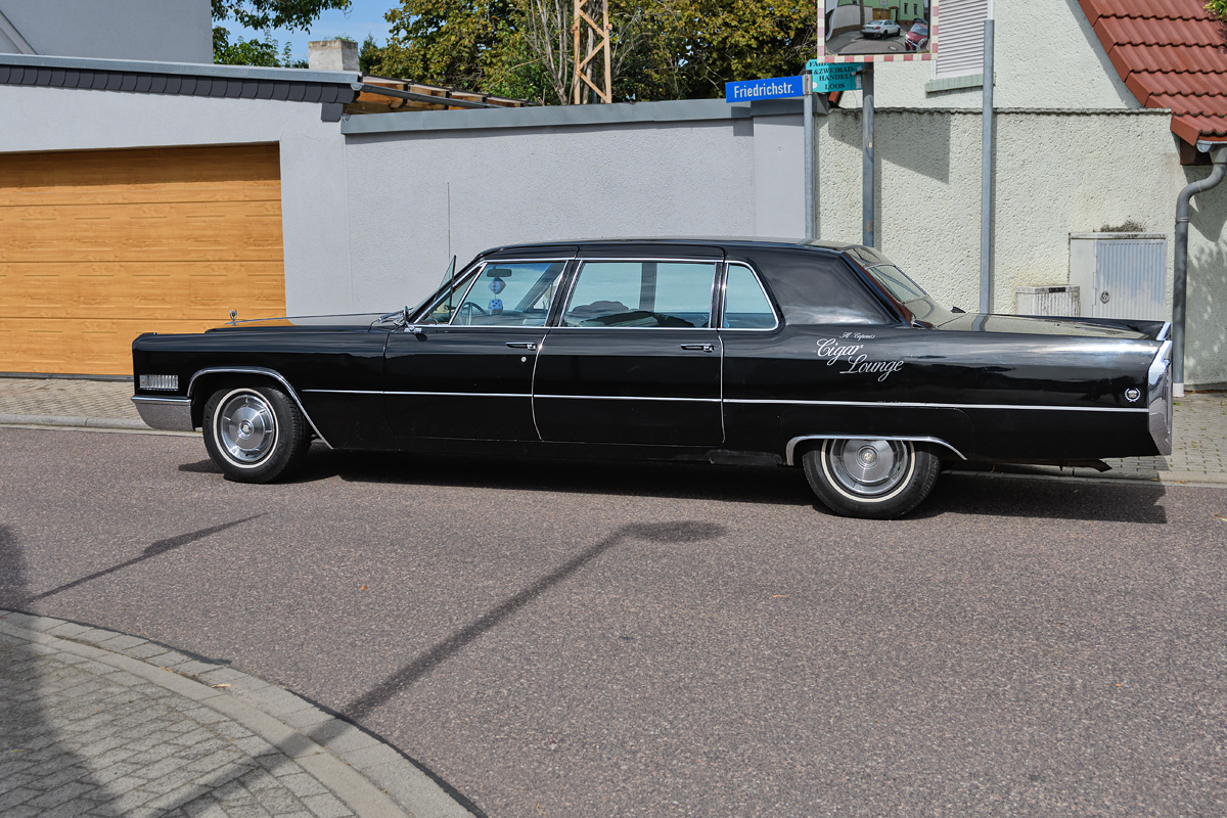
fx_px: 1431
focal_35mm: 42
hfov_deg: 46.4
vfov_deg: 31.9
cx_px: 614
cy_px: 409
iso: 200
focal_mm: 28
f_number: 5
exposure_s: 1/2000
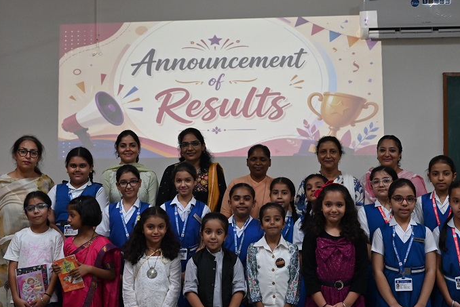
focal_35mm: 52
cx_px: 245
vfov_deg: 26.0
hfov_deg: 38.2
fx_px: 665
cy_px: 132
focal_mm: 45
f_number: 5.3
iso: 3200
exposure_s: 1/125
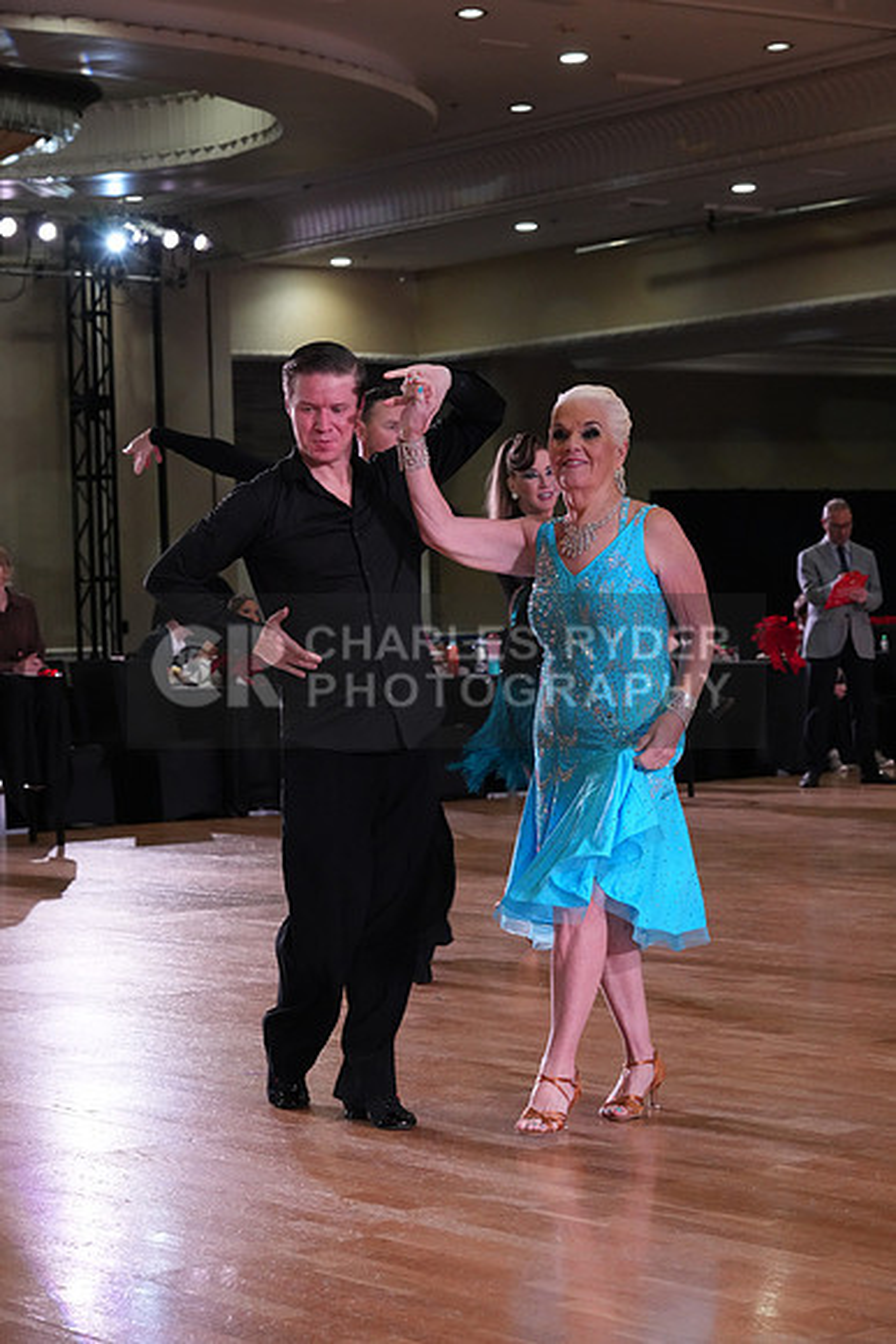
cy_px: 672
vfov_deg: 25.1
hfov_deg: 16.9
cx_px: 448
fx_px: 3022
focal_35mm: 81
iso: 5000
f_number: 7.1
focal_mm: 81
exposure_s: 1/320
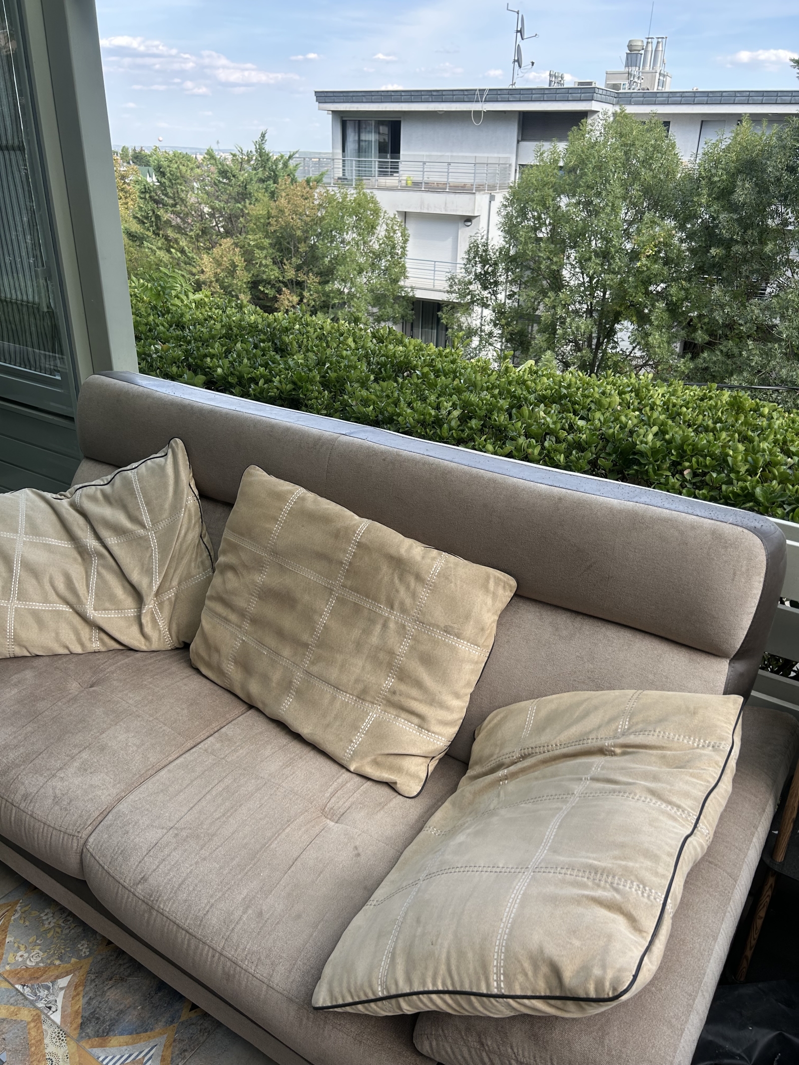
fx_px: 800
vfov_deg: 67.3
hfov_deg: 53.1
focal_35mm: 26
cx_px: 400
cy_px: 532
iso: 50
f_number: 1.5
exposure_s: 1/705
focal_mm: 5.7
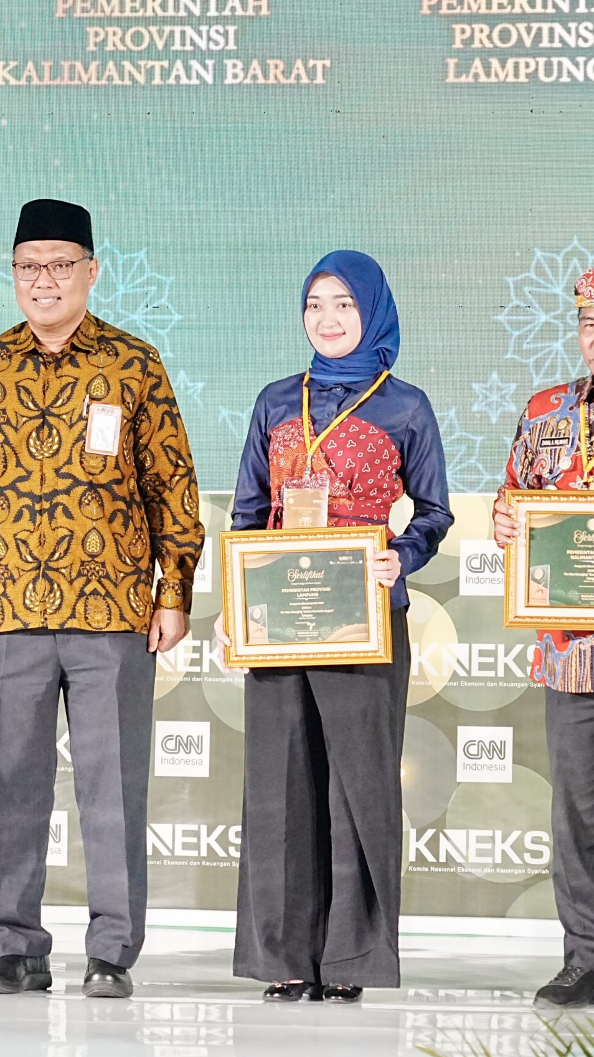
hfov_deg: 6.2
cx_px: 47
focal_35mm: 196
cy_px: 530
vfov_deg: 11.0
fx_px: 5491
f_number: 6.3
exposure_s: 1/160
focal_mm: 124
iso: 5000
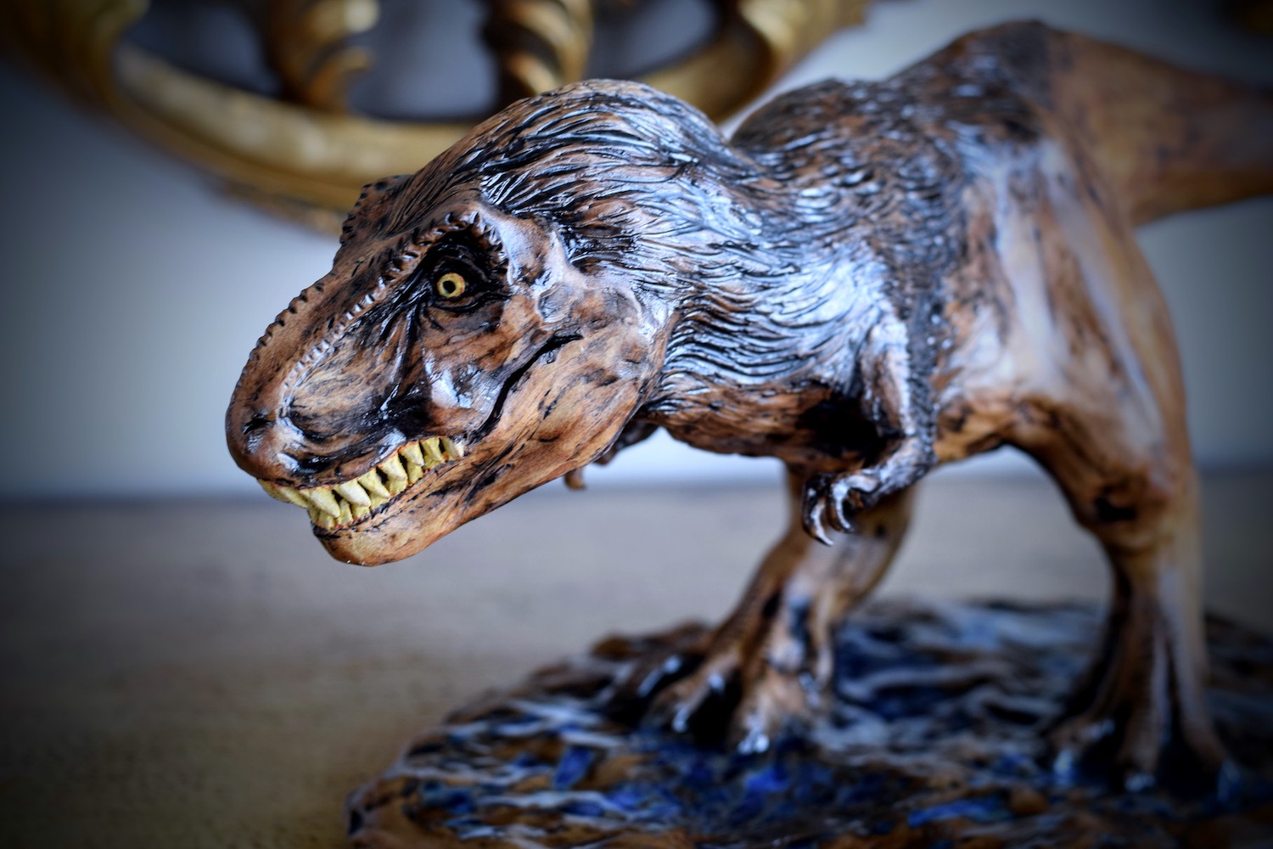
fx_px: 2652
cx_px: 636
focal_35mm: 75
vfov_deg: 18.2
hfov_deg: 27.0
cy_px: 424
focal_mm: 50
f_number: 4
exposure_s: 1/60
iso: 400
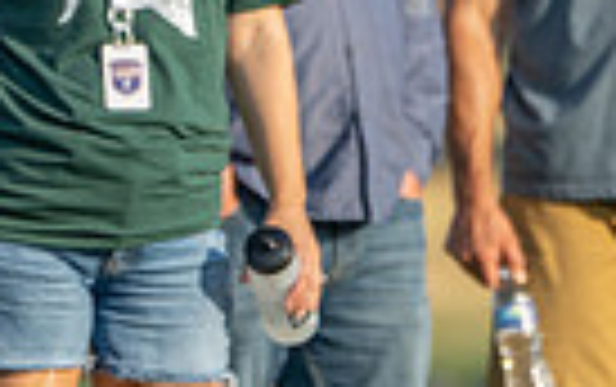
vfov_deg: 0.7
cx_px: 769
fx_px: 31684
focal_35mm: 1885
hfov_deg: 1.1
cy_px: 168
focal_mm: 400
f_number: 5.6
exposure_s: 1/800
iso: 250
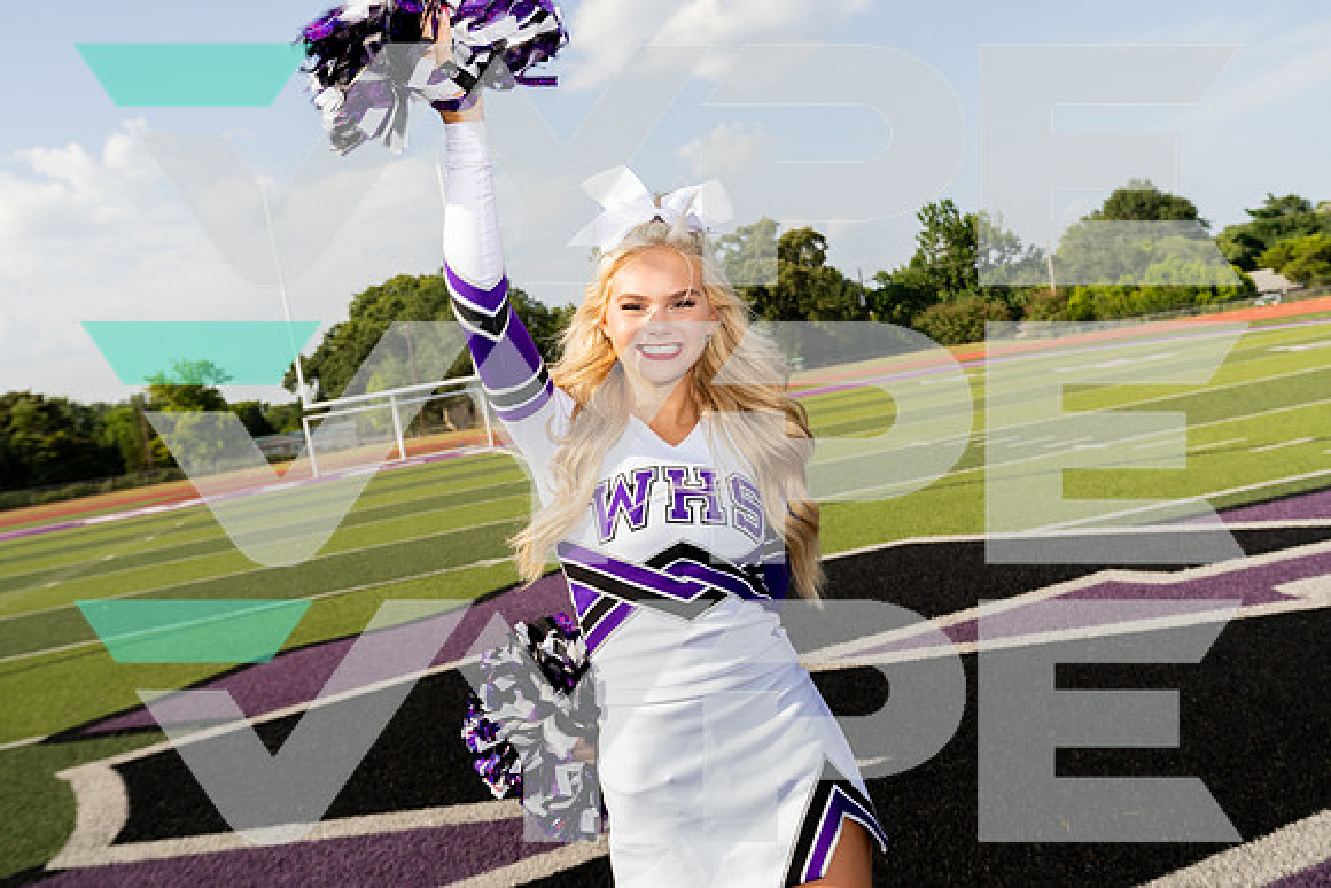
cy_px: 444
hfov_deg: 53.1
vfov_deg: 36.9
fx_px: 1331
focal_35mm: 36
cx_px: 666
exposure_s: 1/250
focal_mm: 36
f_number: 6.3
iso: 100
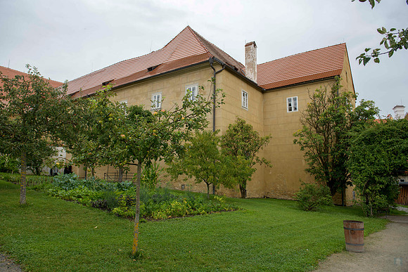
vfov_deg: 53.2
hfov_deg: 73.7
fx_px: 272
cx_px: 204
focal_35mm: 24
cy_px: 136
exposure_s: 1/160
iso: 64
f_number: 5.6
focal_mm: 24
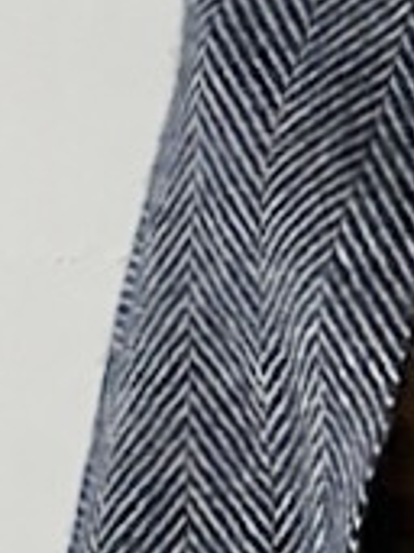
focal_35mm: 165
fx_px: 2634
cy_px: 529
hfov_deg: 8.8
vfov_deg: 11.9
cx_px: 540
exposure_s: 1/30
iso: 800
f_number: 1.6
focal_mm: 5.96
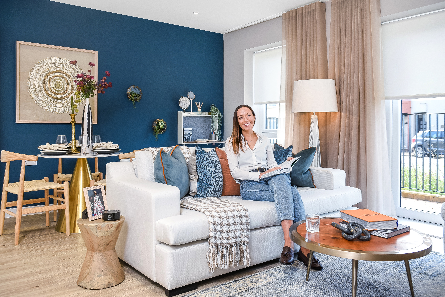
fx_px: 383
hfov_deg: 60.3
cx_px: 222
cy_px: 148
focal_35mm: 31
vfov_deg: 42.3
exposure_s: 1/100
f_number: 4
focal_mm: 31
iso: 200
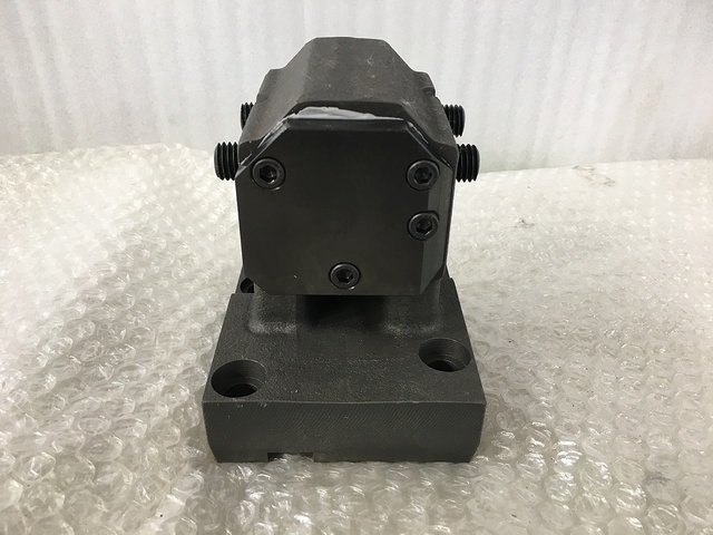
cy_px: 268
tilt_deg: -27.3
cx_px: 356
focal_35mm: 29
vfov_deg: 48.2
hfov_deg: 61.7
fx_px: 597
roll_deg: -1.2
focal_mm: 4.15
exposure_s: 1/30
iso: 25
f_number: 2.2
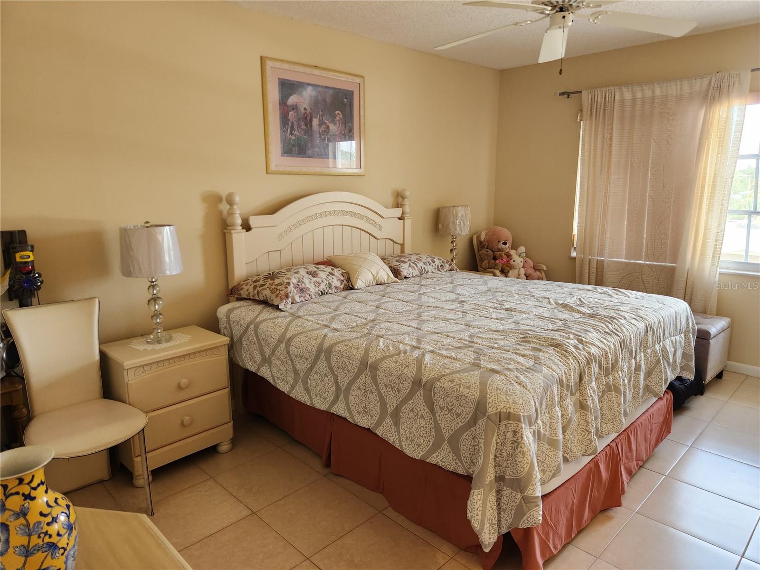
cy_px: 285
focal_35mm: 23
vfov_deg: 58.9
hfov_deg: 73.9
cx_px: 380
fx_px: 505
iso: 160
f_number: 1.8
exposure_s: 1/120
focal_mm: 5.4
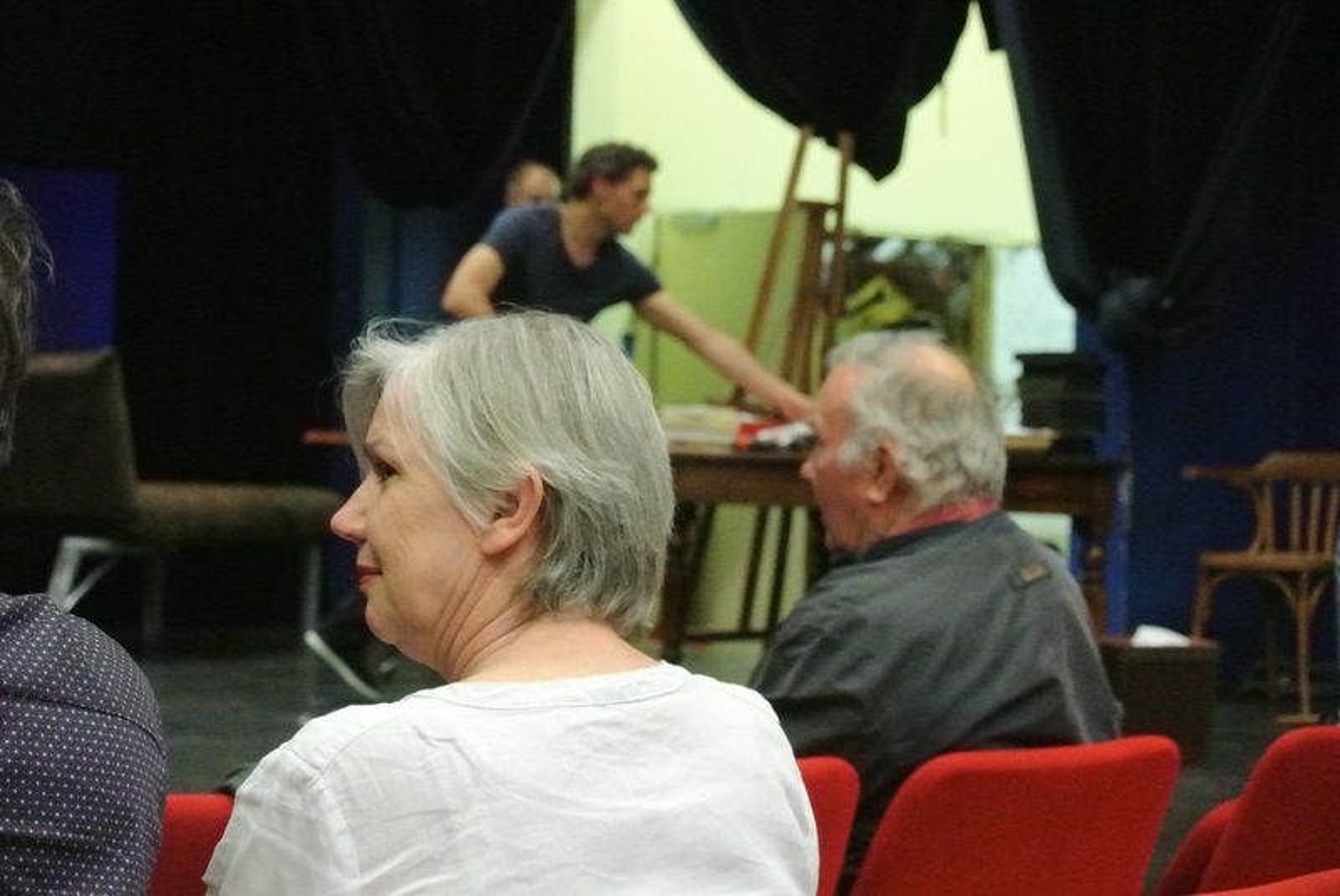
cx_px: 670
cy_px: 448
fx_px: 3018
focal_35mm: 81
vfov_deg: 16.9
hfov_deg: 25.0
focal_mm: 30
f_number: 4
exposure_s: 1/125
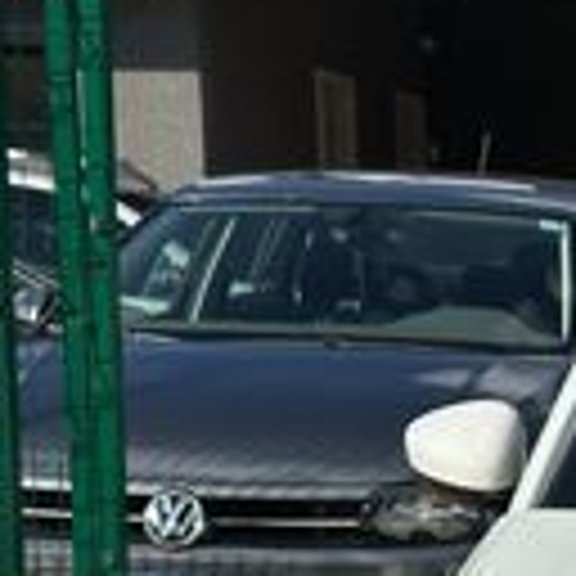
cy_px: 729
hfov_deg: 10.6
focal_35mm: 156
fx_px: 2937
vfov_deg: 11.0
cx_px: 1022
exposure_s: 1/8197
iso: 64
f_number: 1.78
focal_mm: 6.86
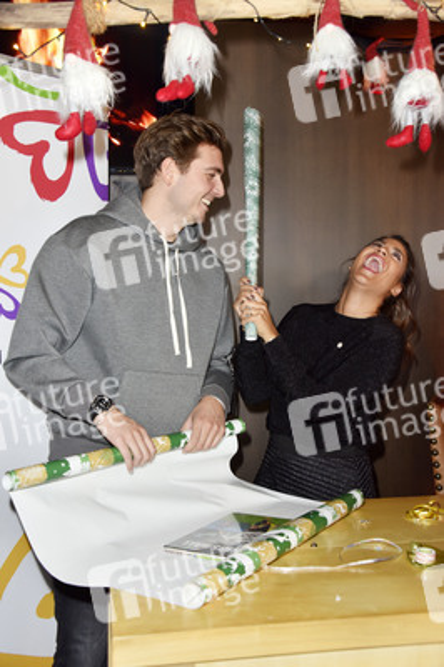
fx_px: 741
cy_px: 334
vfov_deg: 48.5
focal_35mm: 40
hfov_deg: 33.3
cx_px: 222
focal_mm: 40
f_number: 5.6
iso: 1000
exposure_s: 1/60
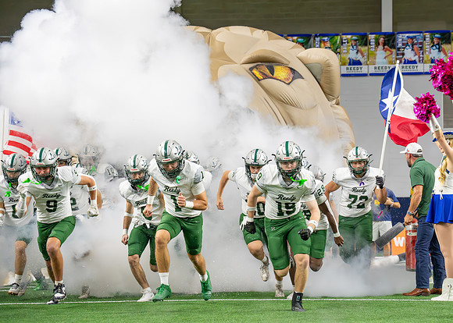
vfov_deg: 16.3
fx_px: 1126
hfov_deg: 22.7
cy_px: 167
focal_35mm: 88
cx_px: 281
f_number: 4
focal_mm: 70
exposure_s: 1/1000
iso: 5000
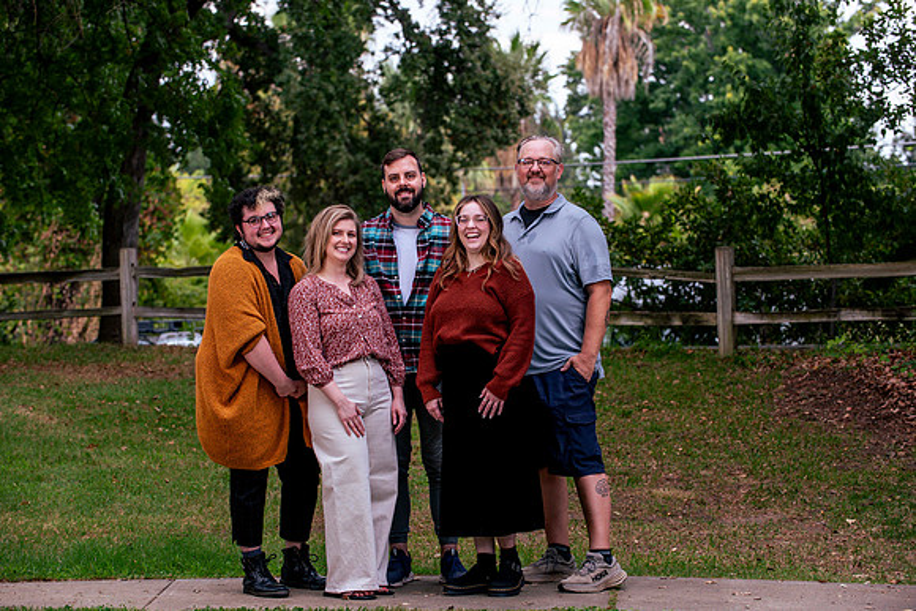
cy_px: 306
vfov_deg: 13.0
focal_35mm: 105
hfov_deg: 19.5
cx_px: 458
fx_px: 2672
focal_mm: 105
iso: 200
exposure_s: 1/250
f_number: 5.6
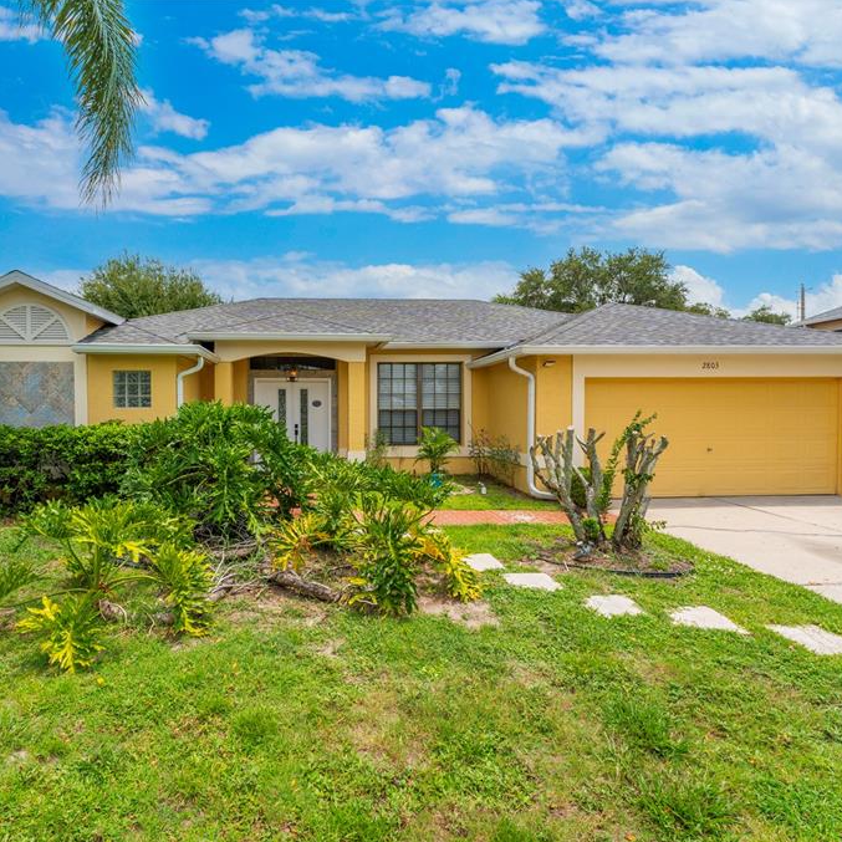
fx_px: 495
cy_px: 420
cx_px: 337
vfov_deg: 80.7
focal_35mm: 18
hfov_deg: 79.8
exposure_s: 1/160
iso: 100
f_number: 10
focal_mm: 14
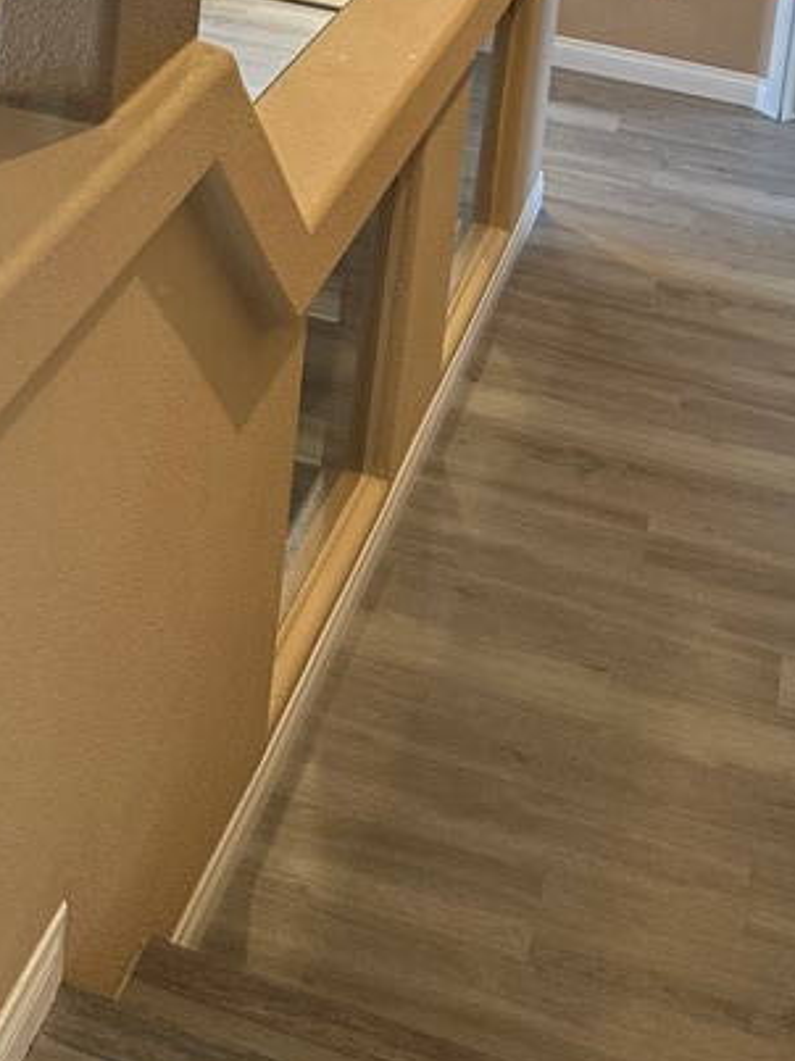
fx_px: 1869
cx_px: 269
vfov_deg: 27.2
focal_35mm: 61
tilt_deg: -11.0
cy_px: -271
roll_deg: -6.4
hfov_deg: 23.9
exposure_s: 1/60
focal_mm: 6.86
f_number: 1.78
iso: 160
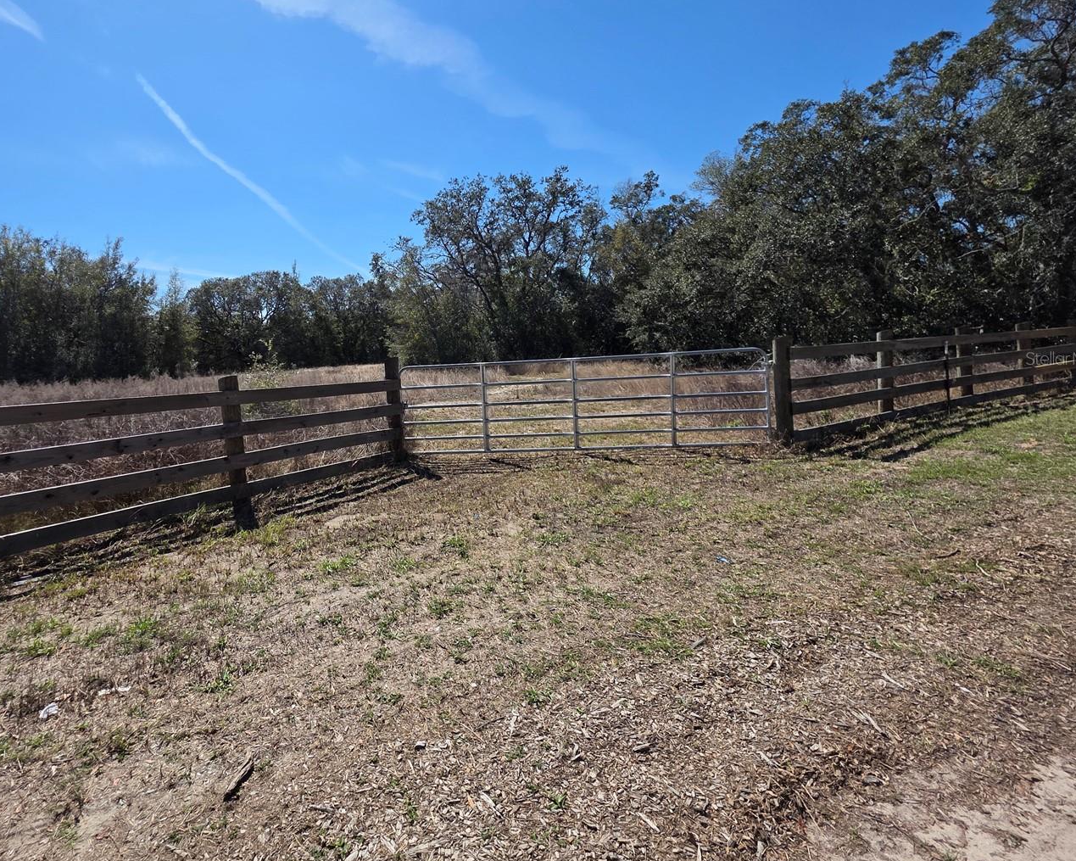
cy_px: 358
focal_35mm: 16
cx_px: 427
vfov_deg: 79.7
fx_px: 509
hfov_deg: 91.8
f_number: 1.9
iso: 40
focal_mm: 2.2
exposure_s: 1/2607
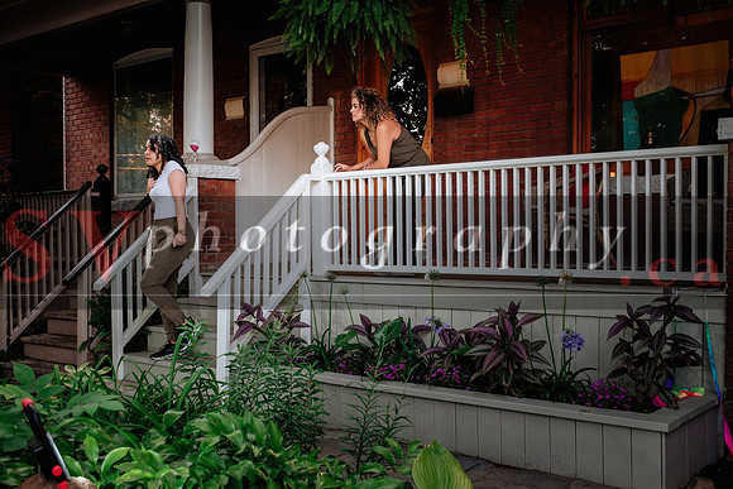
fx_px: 835
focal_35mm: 41
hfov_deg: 47.4
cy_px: 244
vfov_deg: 32.6
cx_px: 366
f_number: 2.8
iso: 800
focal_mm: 27.4
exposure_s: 1/250
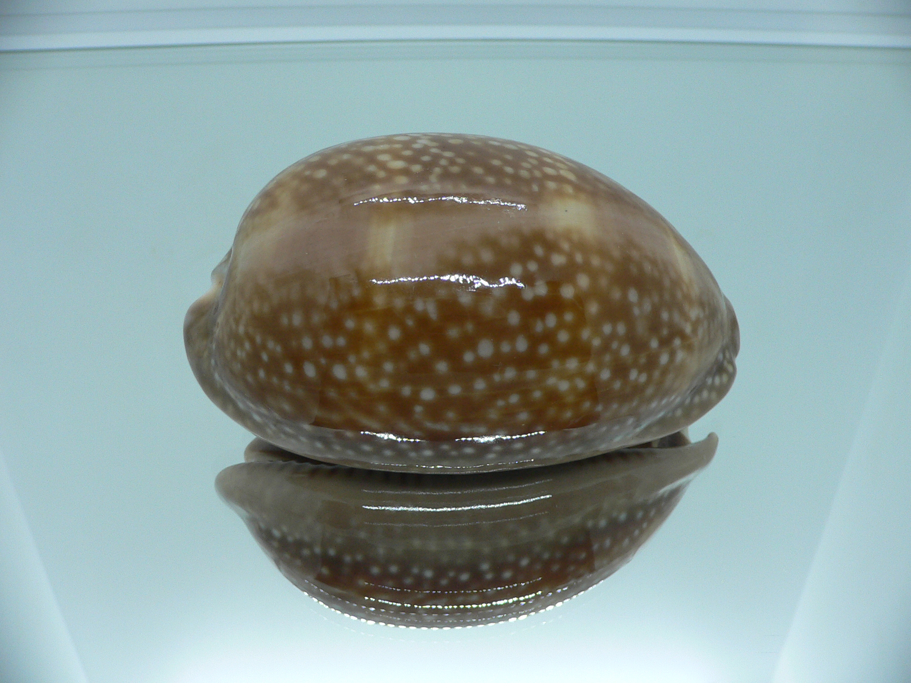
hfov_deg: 52.6
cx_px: 456
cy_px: 342
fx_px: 921
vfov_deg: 40.7
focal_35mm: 35
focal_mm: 4.6
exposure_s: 1/60
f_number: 2.8
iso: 100
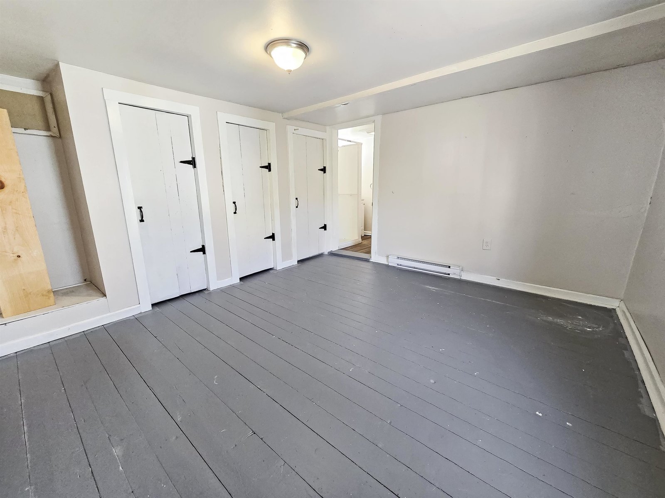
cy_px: 249
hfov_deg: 106.2
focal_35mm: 13
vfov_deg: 89.9
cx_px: 332
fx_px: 250
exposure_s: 1/60
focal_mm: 2.2
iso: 250
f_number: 2.2
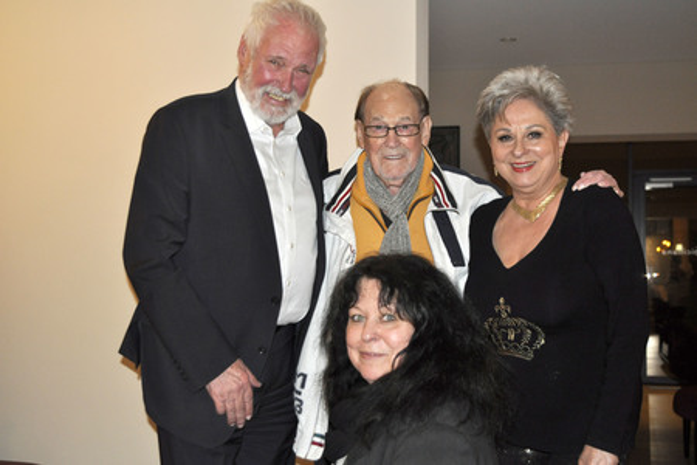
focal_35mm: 51
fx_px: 987
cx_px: 348
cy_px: 232
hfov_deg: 38.9
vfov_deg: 26.5
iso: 800
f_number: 4.5
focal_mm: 34
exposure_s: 1/60
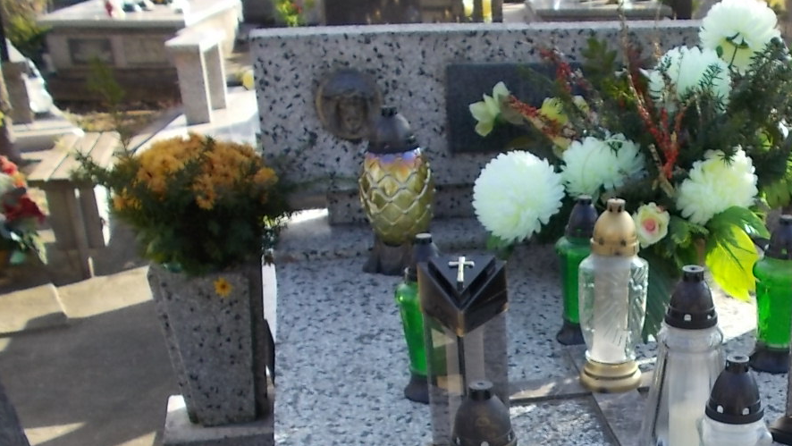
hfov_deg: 34.4
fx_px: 1239
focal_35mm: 59
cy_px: 471
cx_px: 628
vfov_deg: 19.7
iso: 80
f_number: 3.4
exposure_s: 1/200
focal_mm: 5.3
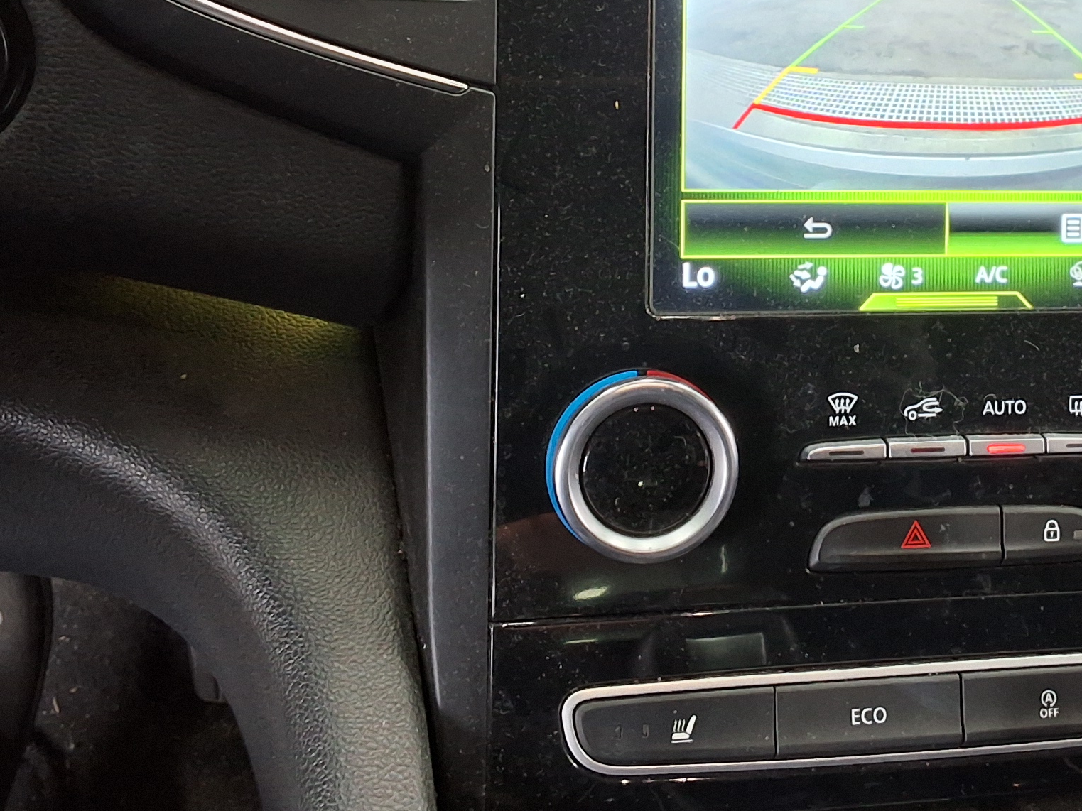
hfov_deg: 31.4
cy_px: 190
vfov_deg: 24.1
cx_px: 863
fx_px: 1875
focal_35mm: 60
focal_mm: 2.91
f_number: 1.9
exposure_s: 1/40
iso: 160
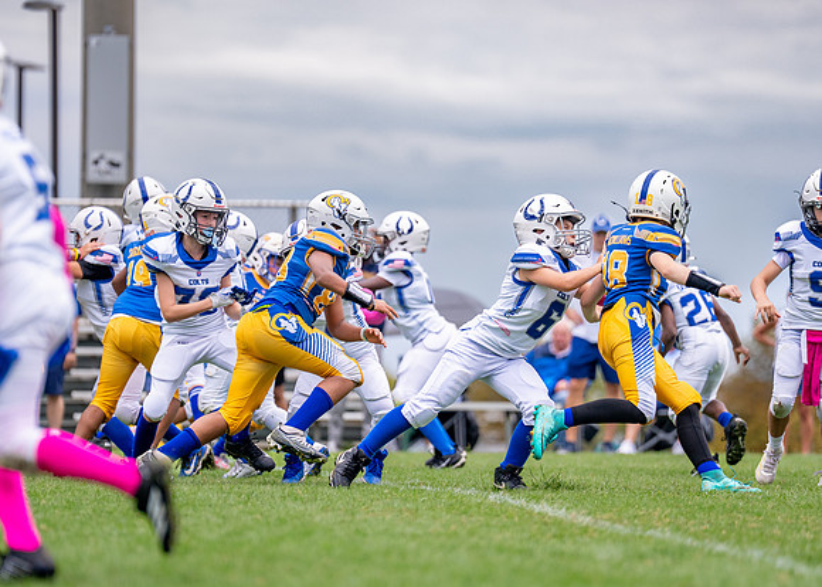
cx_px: 355
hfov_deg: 7.0
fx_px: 6721
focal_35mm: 288
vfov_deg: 5.0
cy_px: 291
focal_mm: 200
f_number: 2.8
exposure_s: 1/2500
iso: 250
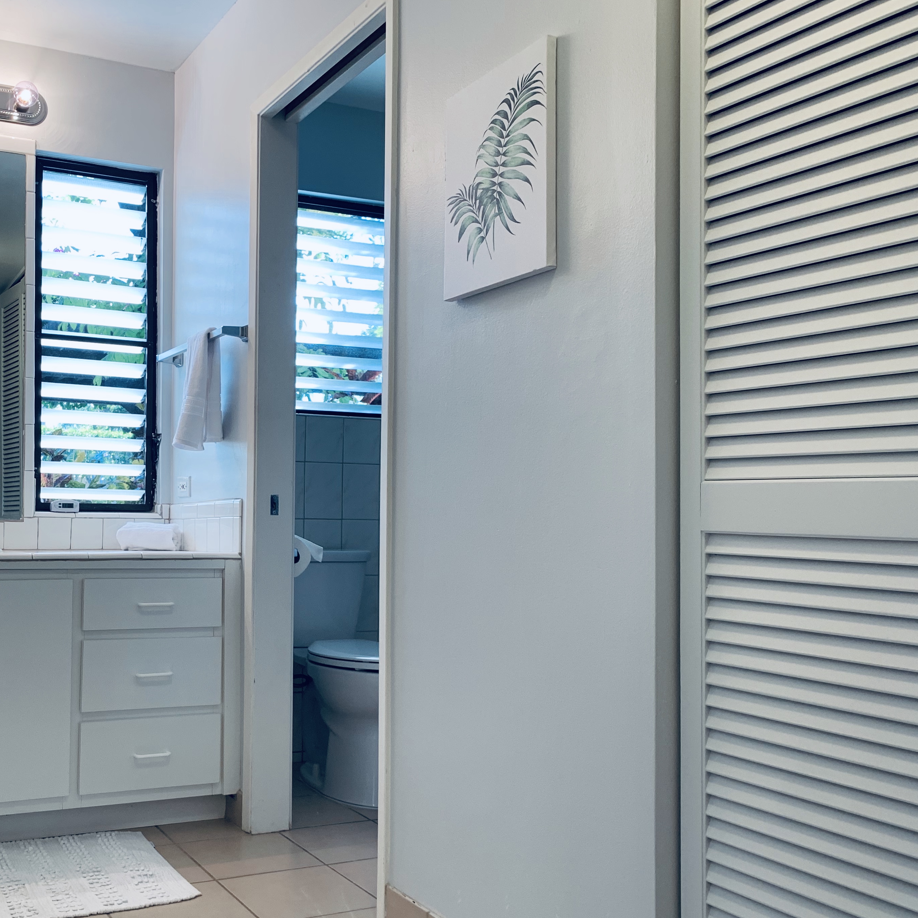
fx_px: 1020
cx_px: 257
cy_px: 495
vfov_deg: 48.4
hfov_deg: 47.1
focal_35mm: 34
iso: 50
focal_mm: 4.25
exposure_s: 1/120
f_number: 1.8
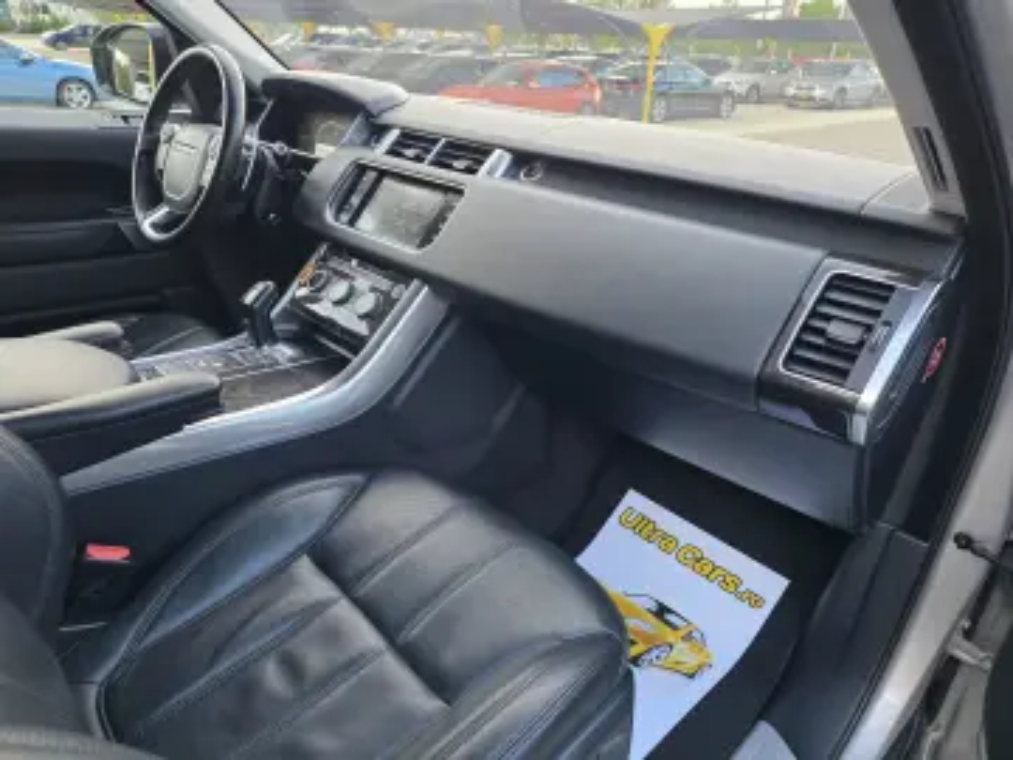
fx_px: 673
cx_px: 506
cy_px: 380
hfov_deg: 73.9
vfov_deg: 58.9
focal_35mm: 23
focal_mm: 6.25
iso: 160
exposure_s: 1/180
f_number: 1.7
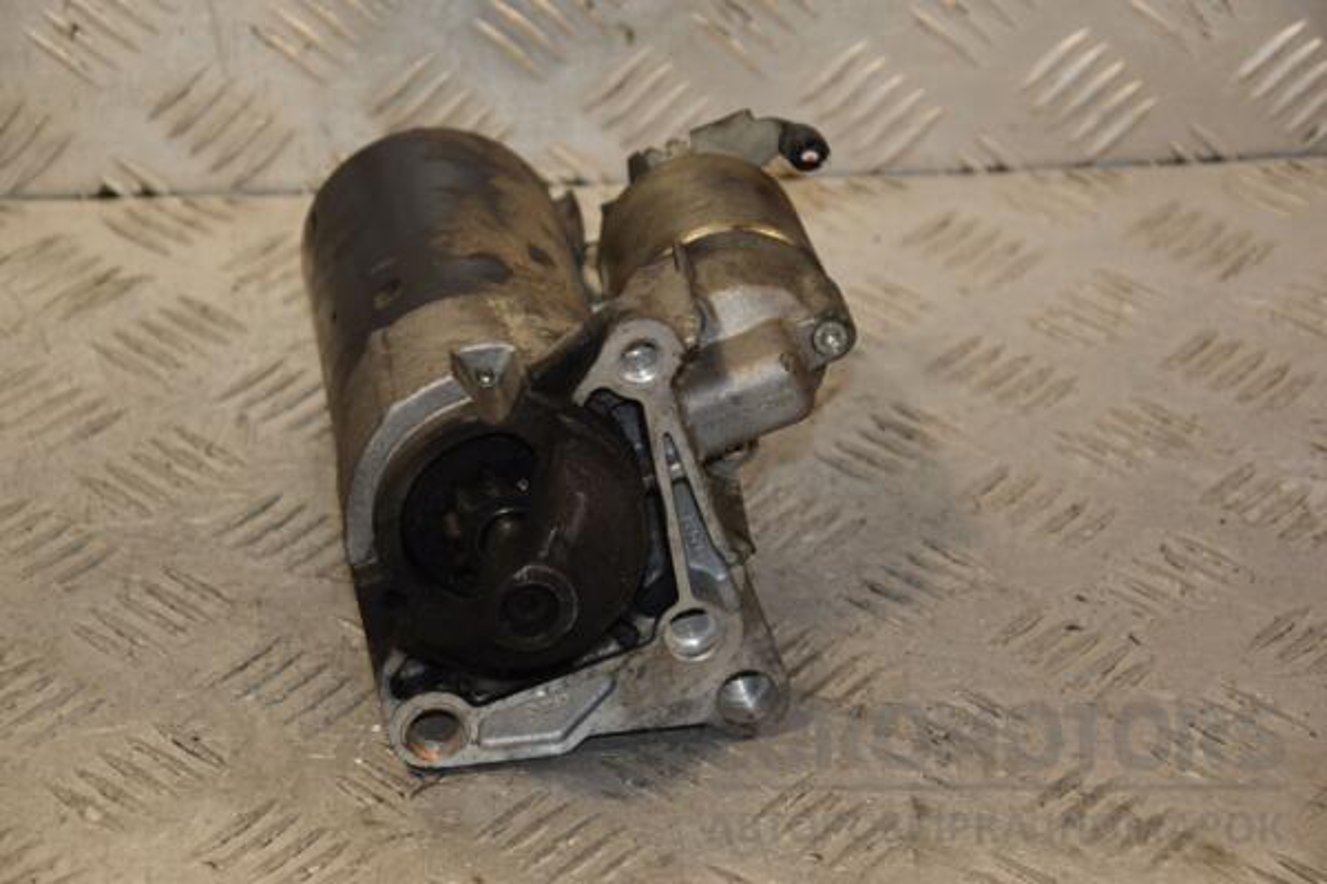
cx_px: 664
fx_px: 4147
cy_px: 442
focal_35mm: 112
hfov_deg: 18.2
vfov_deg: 12.2
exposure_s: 1/200
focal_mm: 75
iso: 800
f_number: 5.6
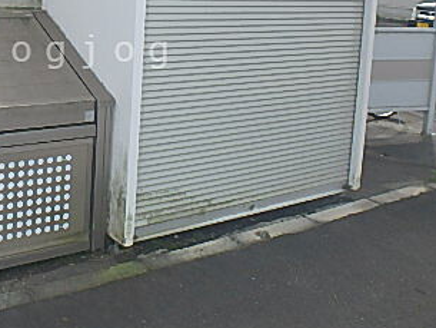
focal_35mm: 44
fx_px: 554
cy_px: 52
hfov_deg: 40.8
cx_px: 77
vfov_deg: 31.8
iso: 125
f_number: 3.5
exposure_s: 1/800
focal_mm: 3.7
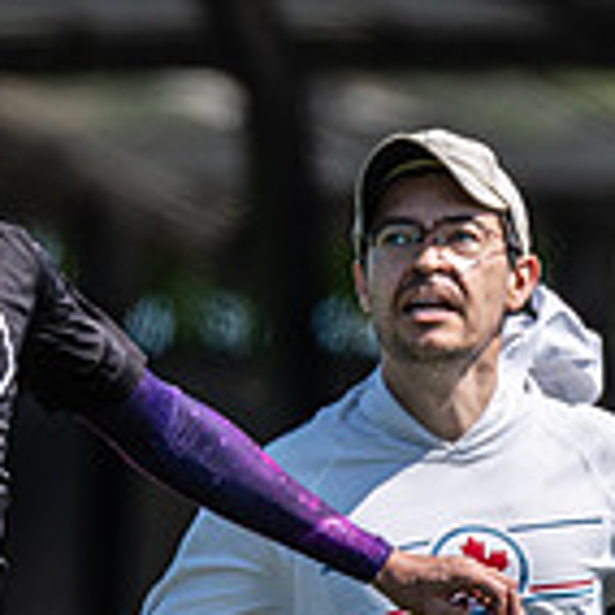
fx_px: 41889
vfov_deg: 0.8
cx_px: 303
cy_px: 305
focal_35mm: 2084
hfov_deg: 0.8
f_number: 4
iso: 200
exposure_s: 1/2000
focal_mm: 400
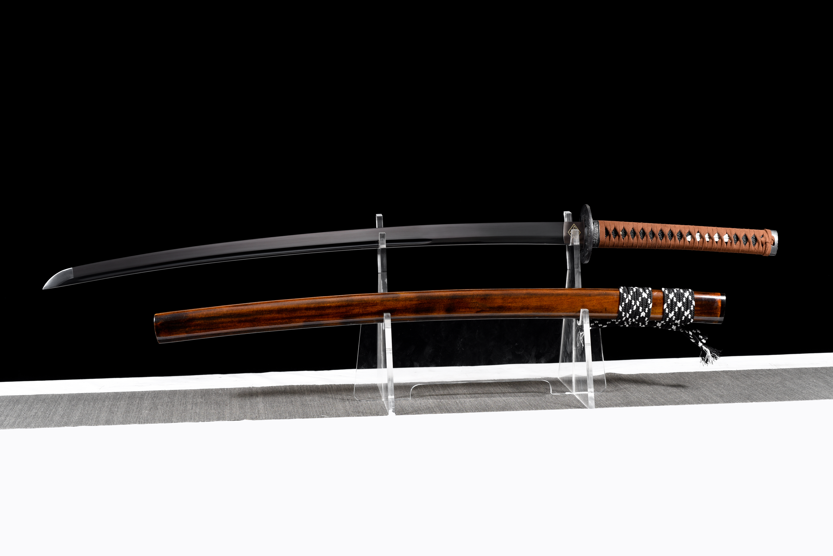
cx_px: 416
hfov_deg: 33.4
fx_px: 1389
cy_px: 278
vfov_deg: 22.6
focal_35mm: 60
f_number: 6.3
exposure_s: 1/160
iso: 100
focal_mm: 60
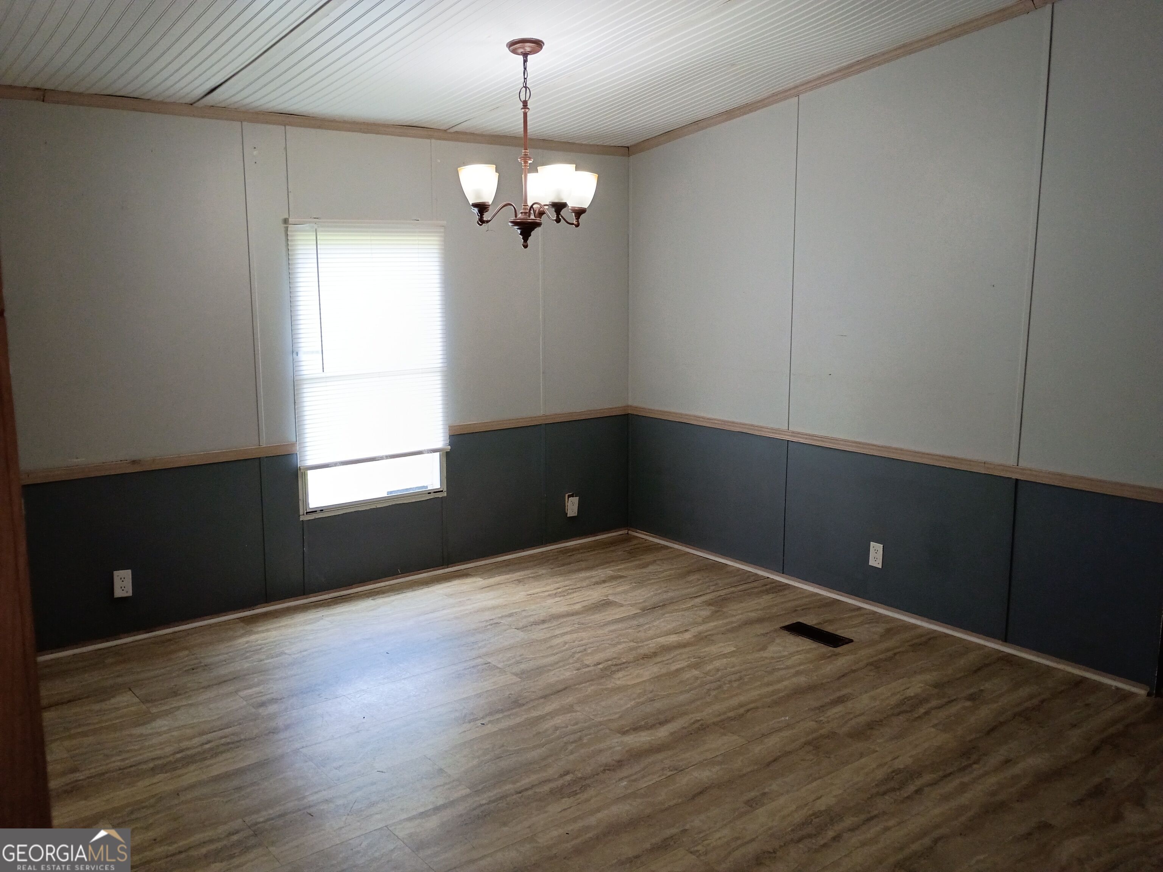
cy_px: 436
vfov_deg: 48.2
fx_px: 974
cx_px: 582
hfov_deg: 61.7
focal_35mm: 29
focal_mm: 4.27
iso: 203
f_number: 1.8
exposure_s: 1/60
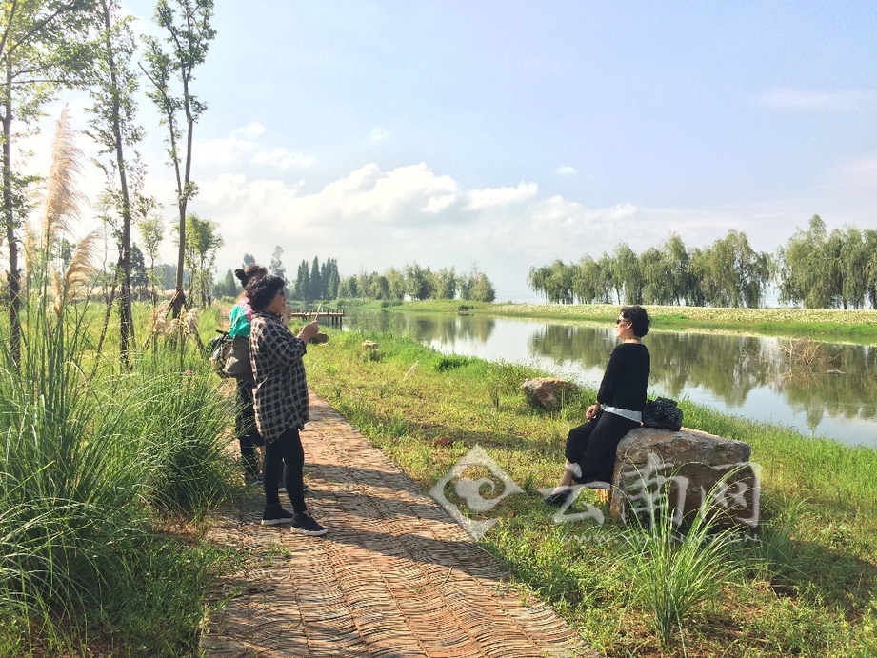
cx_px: 438
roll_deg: -0.9
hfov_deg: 61.7
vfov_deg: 48.2
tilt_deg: -2.4
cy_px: 329
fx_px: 735
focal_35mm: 29
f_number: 2.2
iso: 32
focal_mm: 4.15
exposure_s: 1/1140
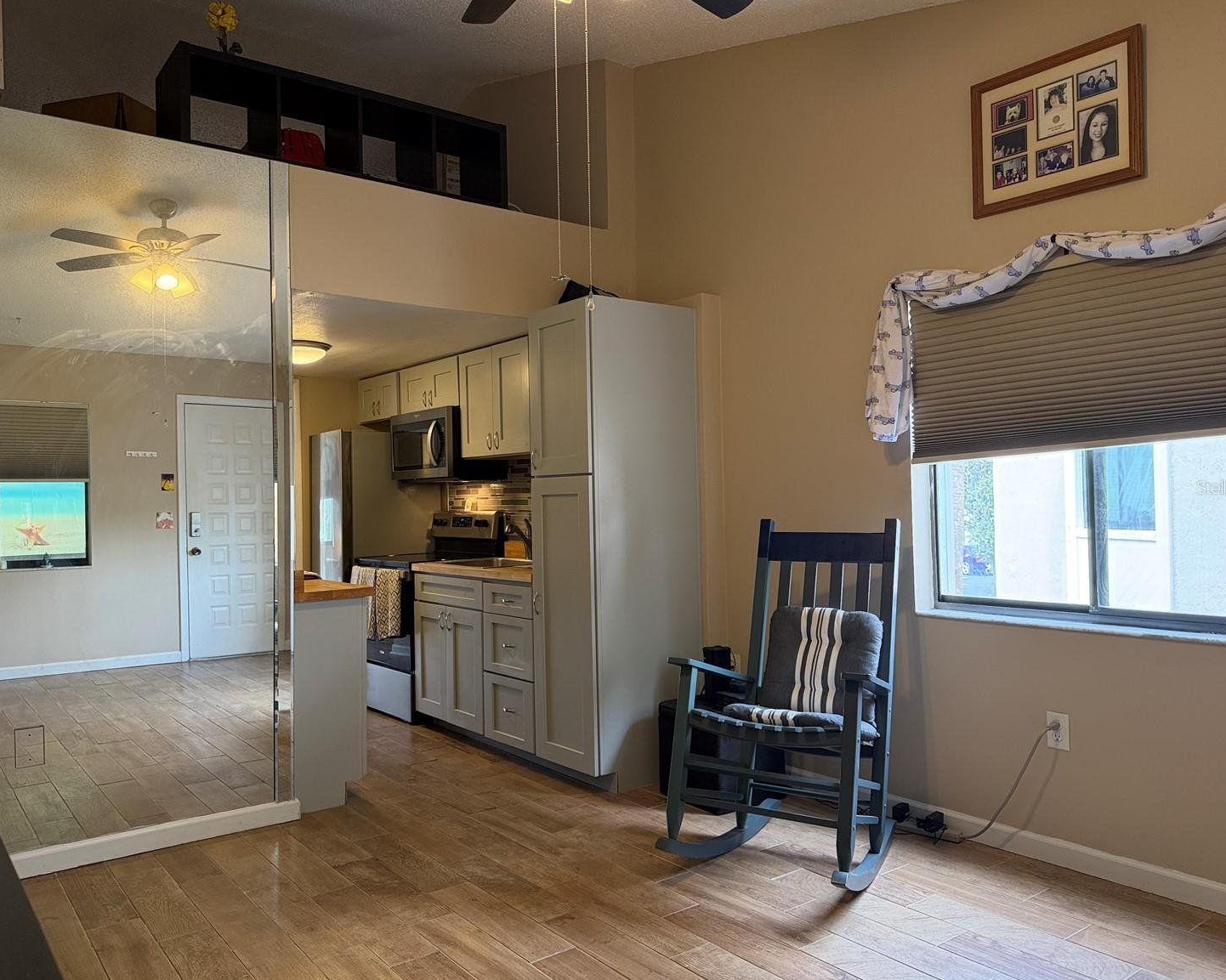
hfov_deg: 66.0
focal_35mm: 26
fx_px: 943
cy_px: 487
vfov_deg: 54.9
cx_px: 597
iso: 320
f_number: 1.78
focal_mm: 6.76
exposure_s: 1/120
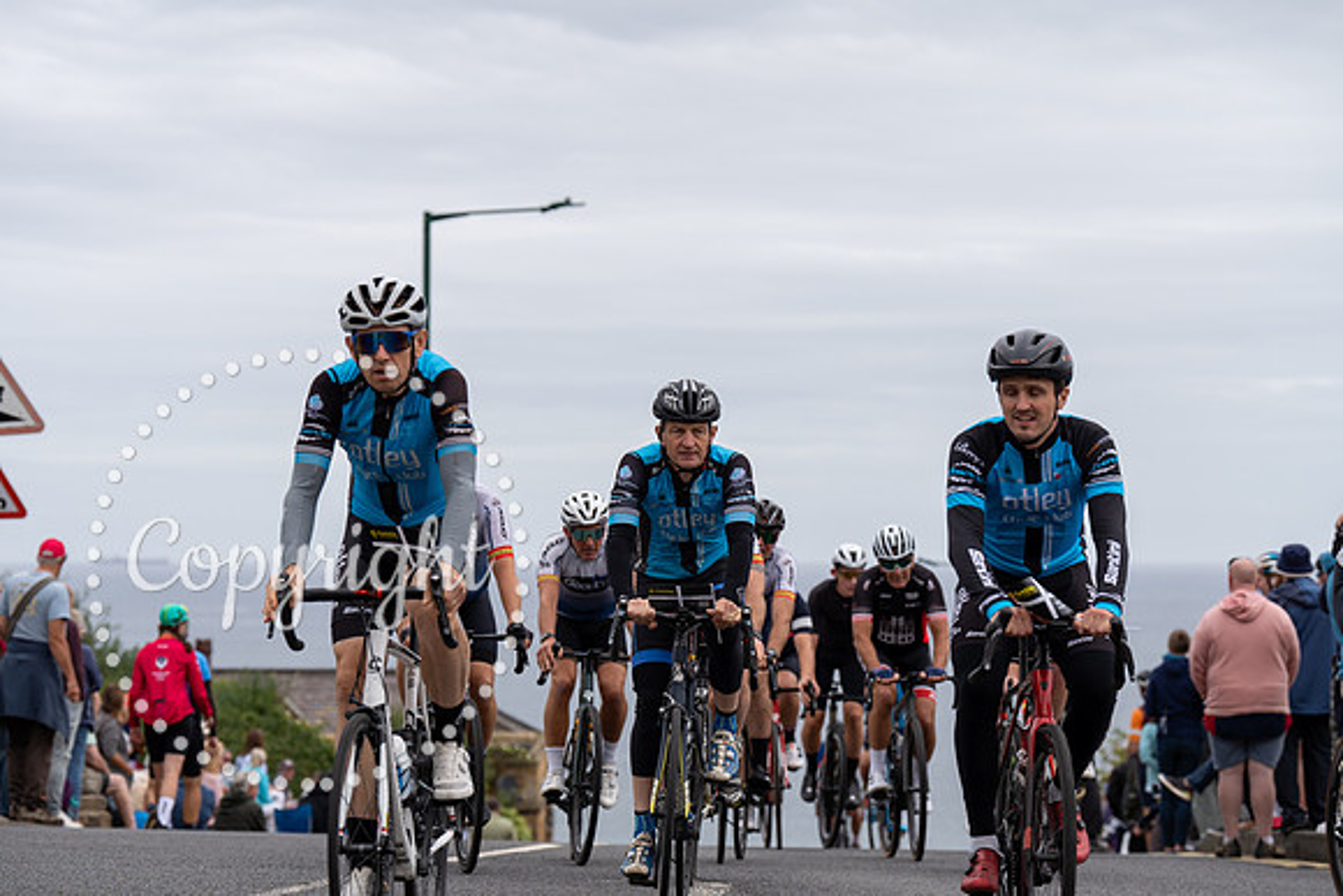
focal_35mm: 116
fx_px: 4328
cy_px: 448
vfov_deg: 11.8
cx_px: 672
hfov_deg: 17.6
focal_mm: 116
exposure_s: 1/640
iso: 160
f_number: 4.5
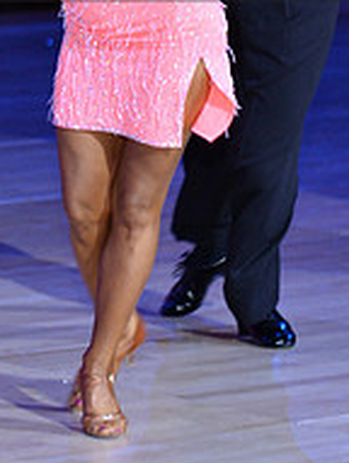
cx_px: 108
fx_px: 4676
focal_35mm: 349
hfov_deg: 4.3
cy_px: -78
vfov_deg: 5.6
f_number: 5
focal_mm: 120
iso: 2000
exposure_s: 1/250
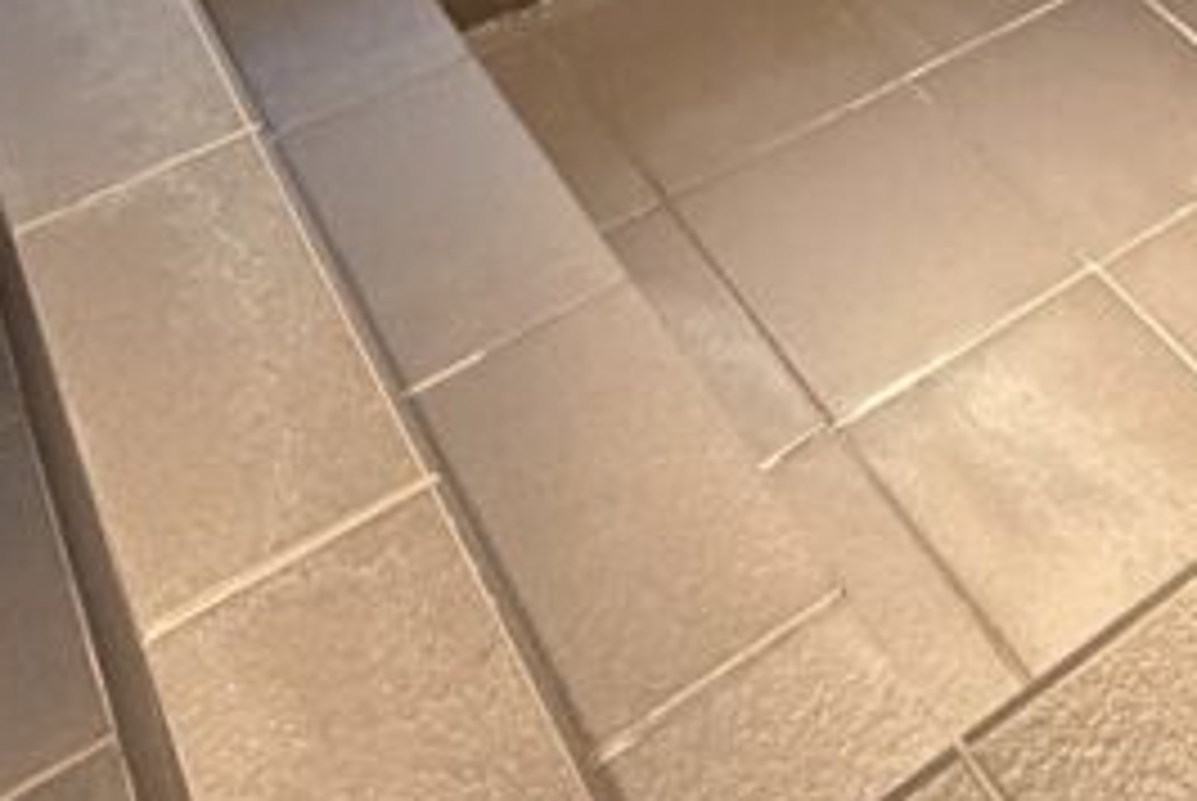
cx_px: 810
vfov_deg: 18.4
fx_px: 1864
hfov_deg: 35.2
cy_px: -688
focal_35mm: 56
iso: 1250
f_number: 2.2
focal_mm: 2.22
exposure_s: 1/25
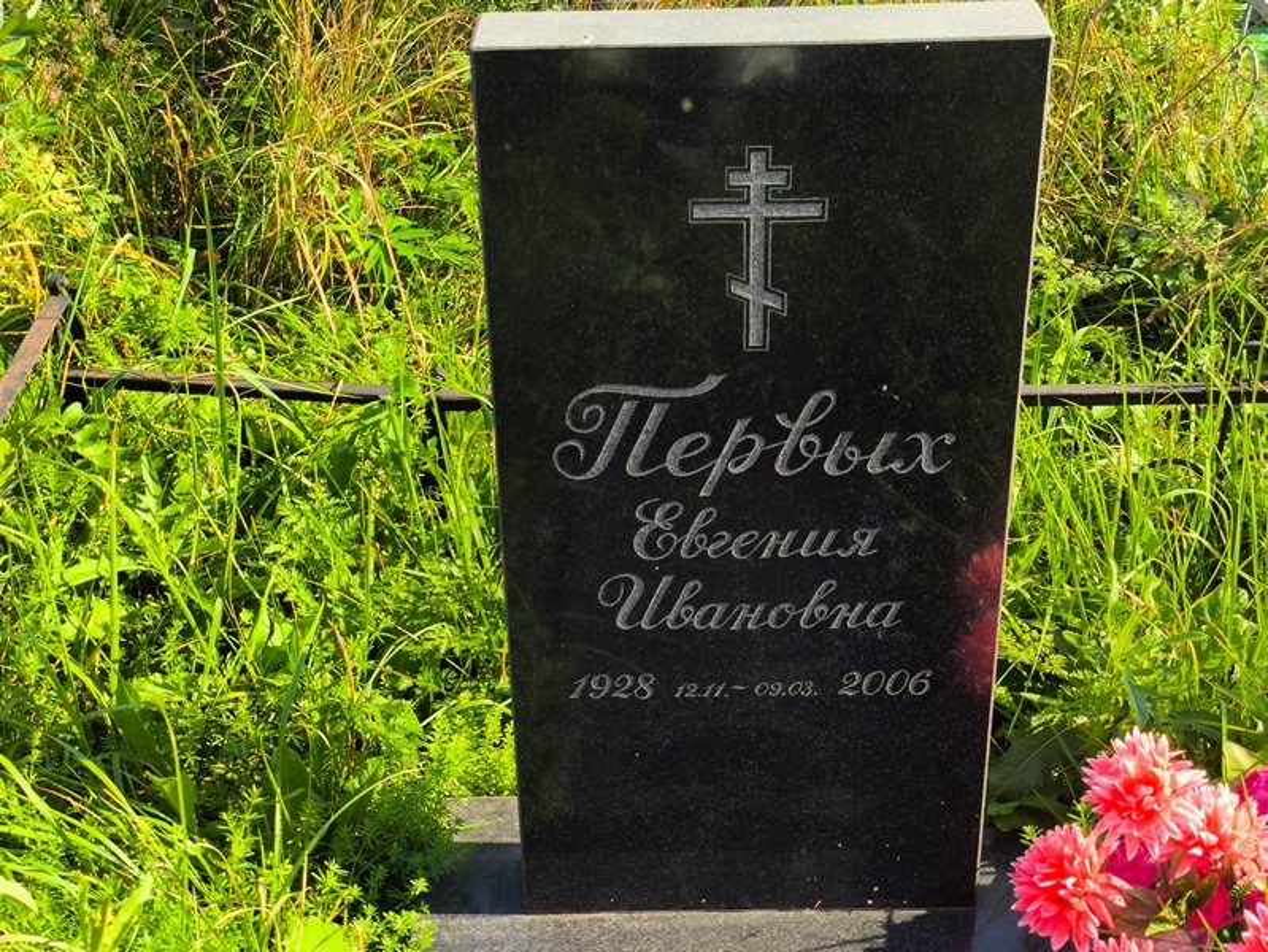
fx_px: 1832
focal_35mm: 50
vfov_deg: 29.1
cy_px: 476
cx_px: 634
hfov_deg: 38.2
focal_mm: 4.71
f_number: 1.7
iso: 50
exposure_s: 1/636
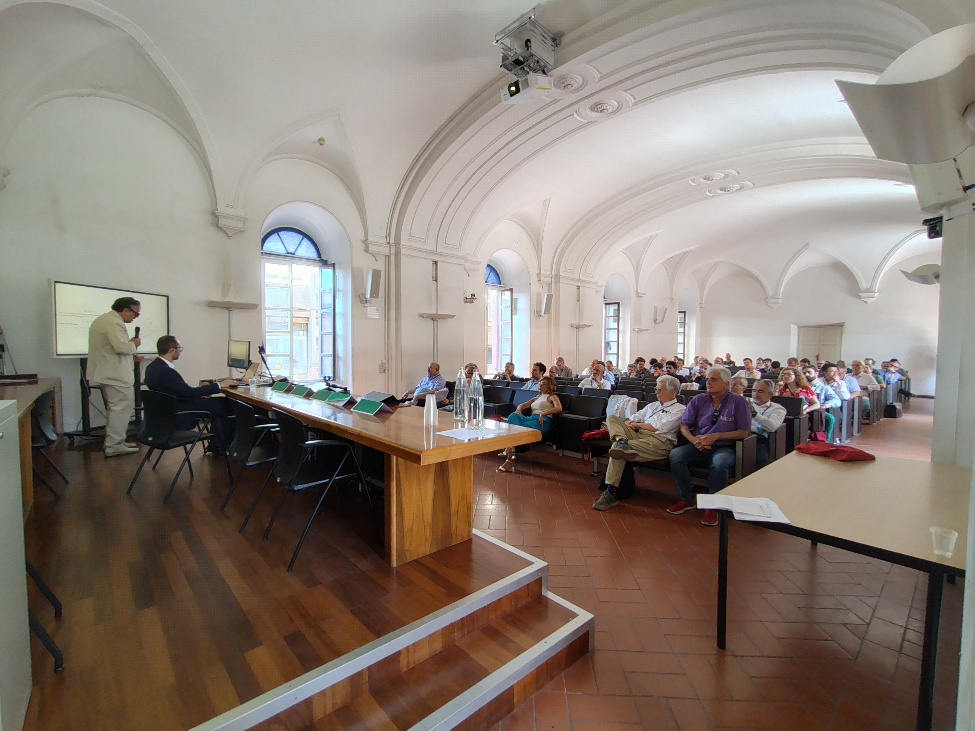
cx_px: 488
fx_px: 451
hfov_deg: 94.5
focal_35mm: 16
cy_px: 366
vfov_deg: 78.1
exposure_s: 1/24
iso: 331
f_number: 2.2
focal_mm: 1.66
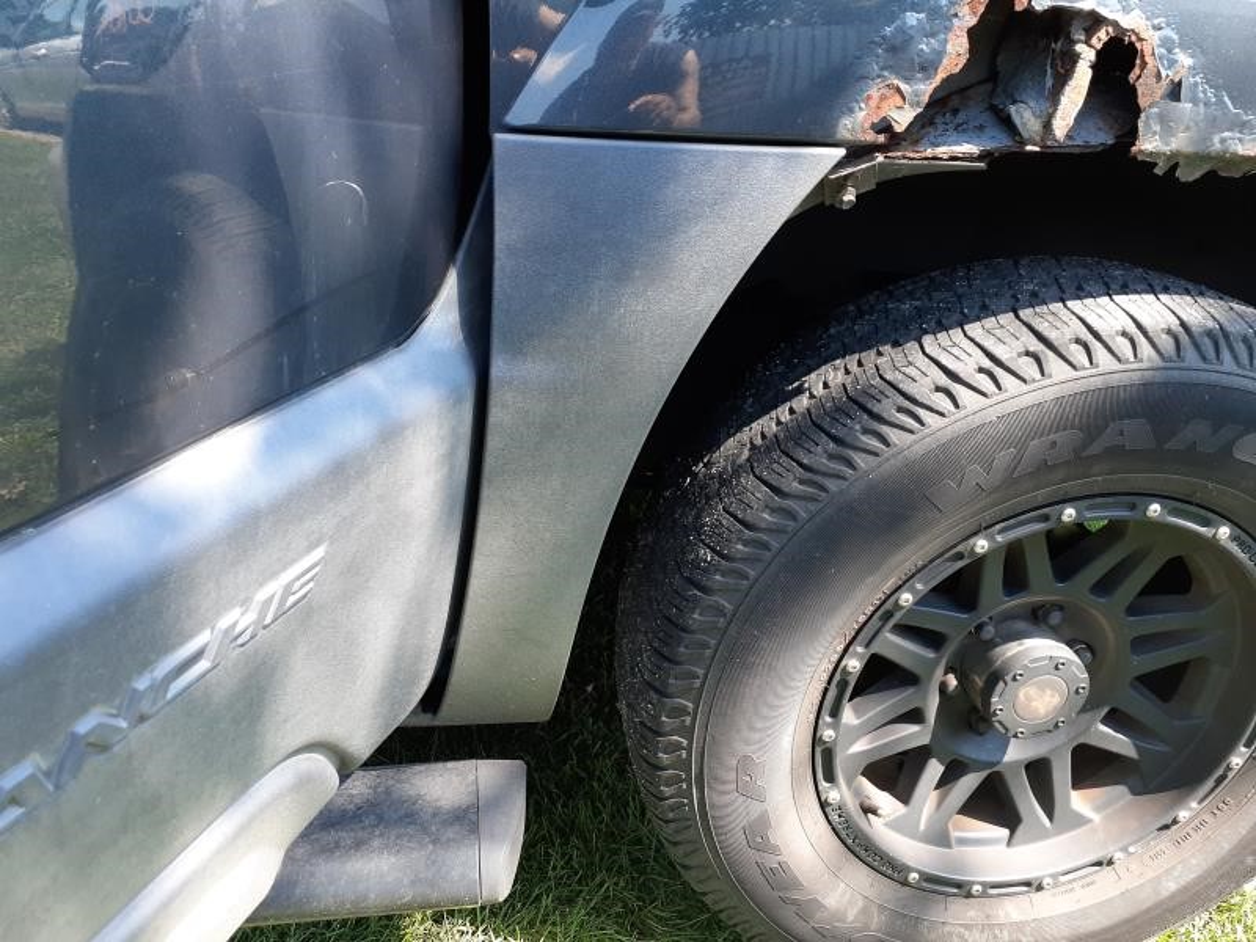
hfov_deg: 65.3
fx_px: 980
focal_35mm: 27
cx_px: 628
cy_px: 471
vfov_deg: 51.4
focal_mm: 3.6
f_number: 1.9
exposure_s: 1/120
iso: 64
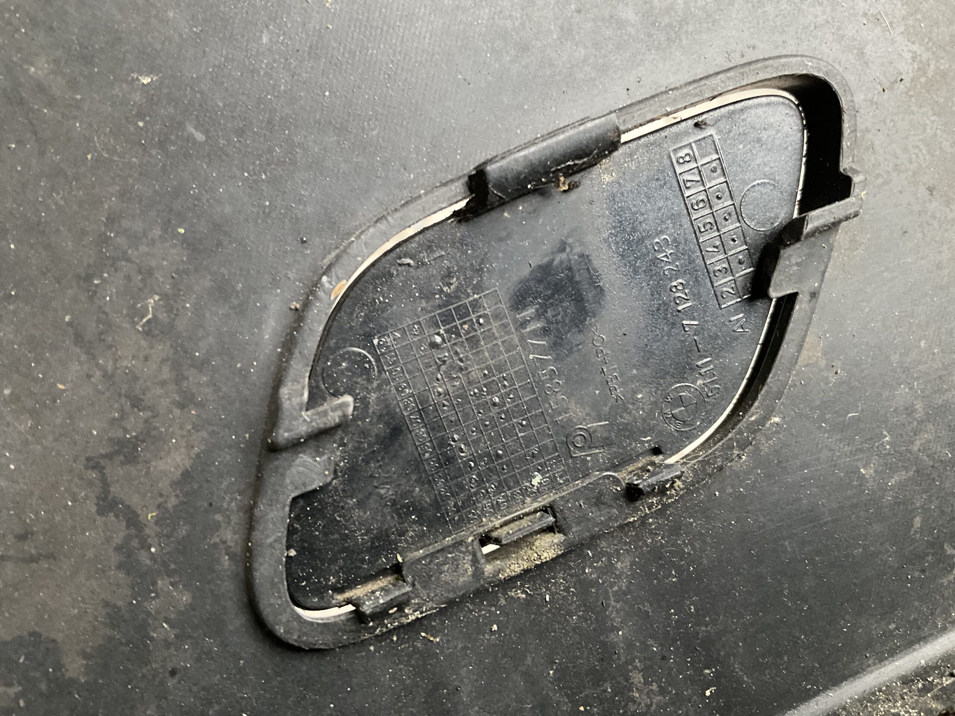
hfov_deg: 61.7
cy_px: 358
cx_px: 478
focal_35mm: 29
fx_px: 800
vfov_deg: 48.2
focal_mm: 3
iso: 320
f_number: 1.8
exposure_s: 1/30
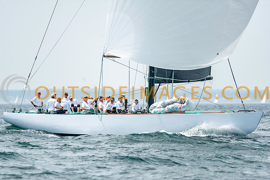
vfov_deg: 3.3
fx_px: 3164
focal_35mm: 422
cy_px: 95
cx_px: 128
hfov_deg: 4.9
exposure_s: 1/2000
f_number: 5
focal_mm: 400
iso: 400
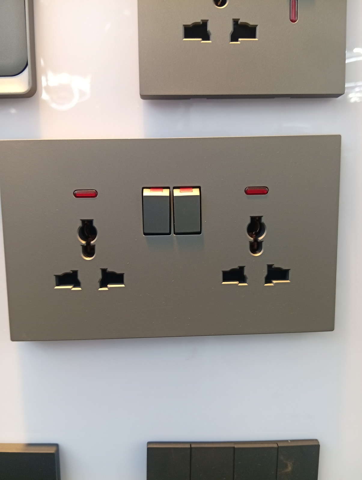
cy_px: 240
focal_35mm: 27
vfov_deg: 65.2
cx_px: 181
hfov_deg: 51.5
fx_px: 375
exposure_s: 1/50
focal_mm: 3.84
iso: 51
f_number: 1.8
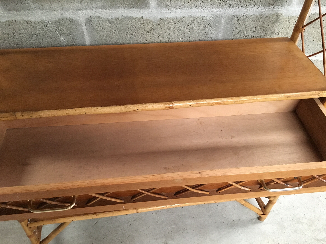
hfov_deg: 61.7
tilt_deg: -44.7
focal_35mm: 29
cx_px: 163
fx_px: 273
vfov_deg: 48.2
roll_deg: -1.4
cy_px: 122
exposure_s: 1/25
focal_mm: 4.15
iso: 200
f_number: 2.2
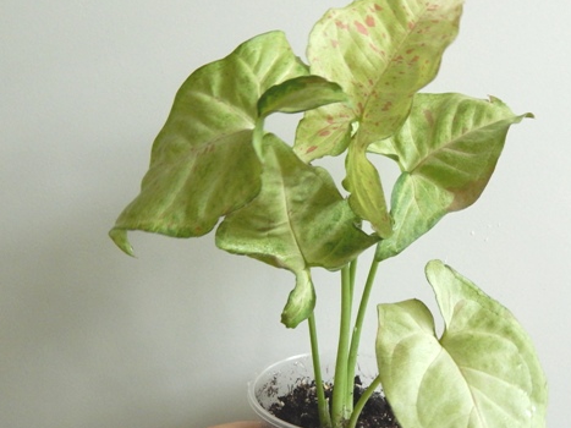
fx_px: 940
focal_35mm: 57
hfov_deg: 33.7
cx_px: 350
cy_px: 257
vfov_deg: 25.6
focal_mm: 6.8
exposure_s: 1/30
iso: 320
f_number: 3.4
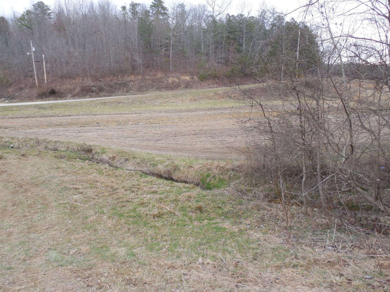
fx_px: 282
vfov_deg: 54.9
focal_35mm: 25
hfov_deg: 69.4
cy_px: 146
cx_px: 195
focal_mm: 4.5
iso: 125
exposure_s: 1/80
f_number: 3.3
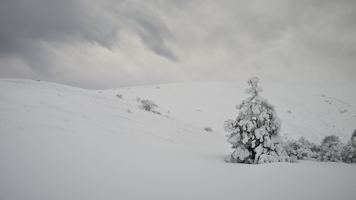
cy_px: 87
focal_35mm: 38
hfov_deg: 52.8
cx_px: 177
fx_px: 359
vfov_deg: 31.2
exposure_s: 1/140
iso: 200
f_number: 10
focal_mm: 24.3
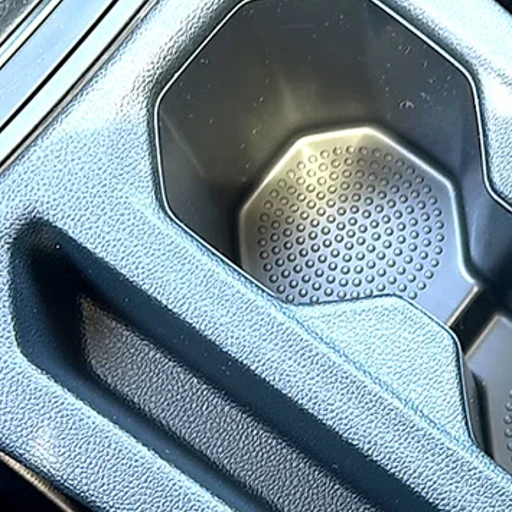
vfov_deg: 25.4
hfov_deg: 24.8
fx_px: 1138
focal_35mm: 68
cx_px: 436
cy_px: 265
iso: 64
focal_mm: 6.86
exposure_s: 1/40
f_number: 1.78
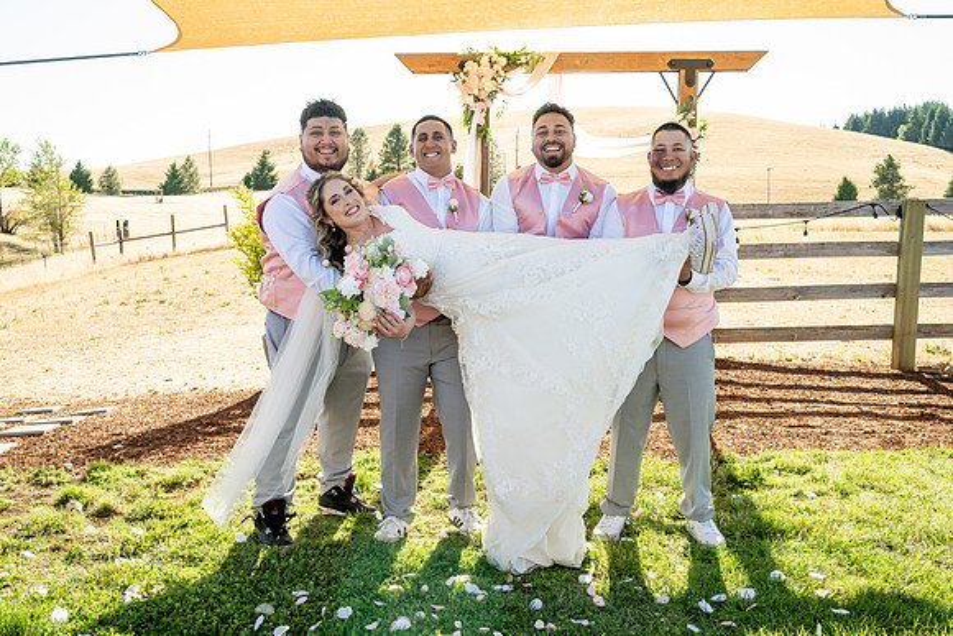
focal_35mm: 35
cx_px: 476
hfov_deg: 54.4
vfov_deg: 37.9
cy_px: 318
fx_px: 927
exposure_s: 1/320
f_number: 8
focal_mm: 35
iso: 640
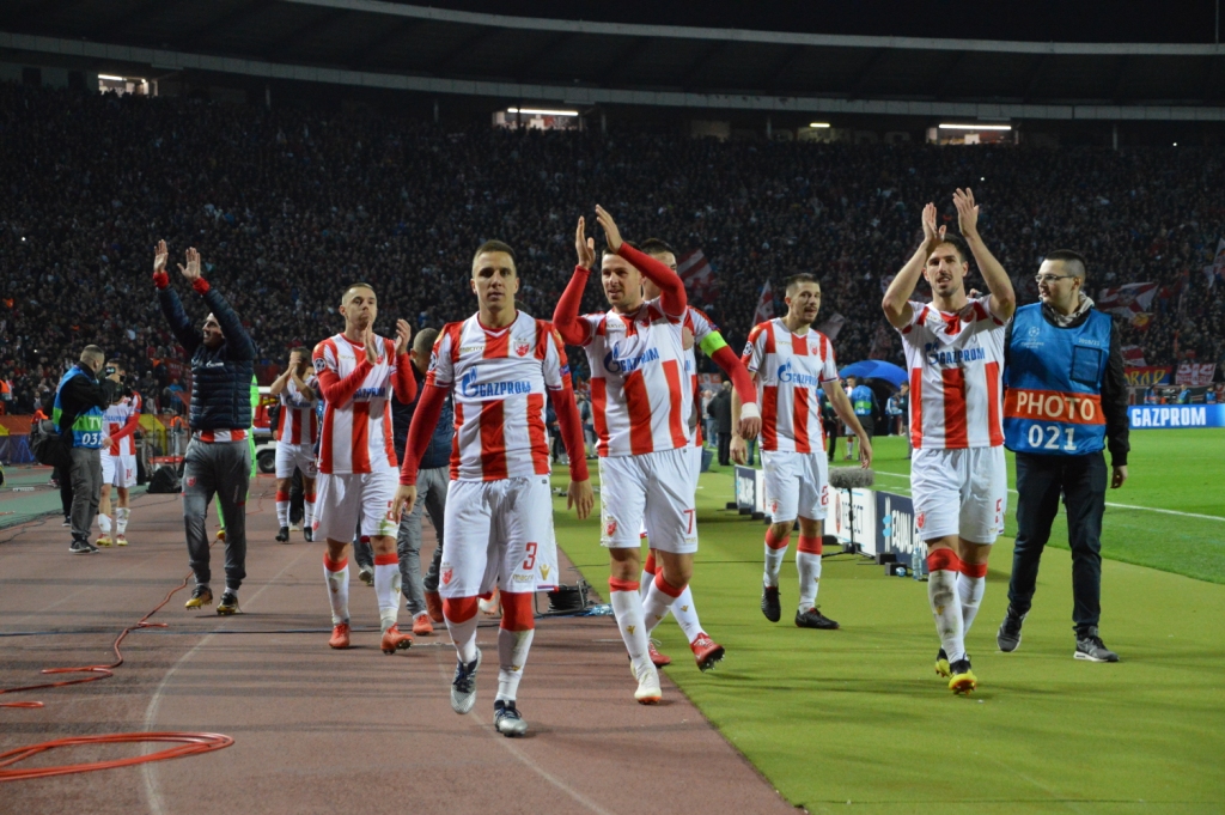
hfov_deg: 24.2
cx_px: 612
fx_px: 2856
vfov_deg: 16.2
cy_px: 408
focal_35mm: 84
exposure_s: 1/320
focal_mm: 56
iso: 3200
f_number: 5
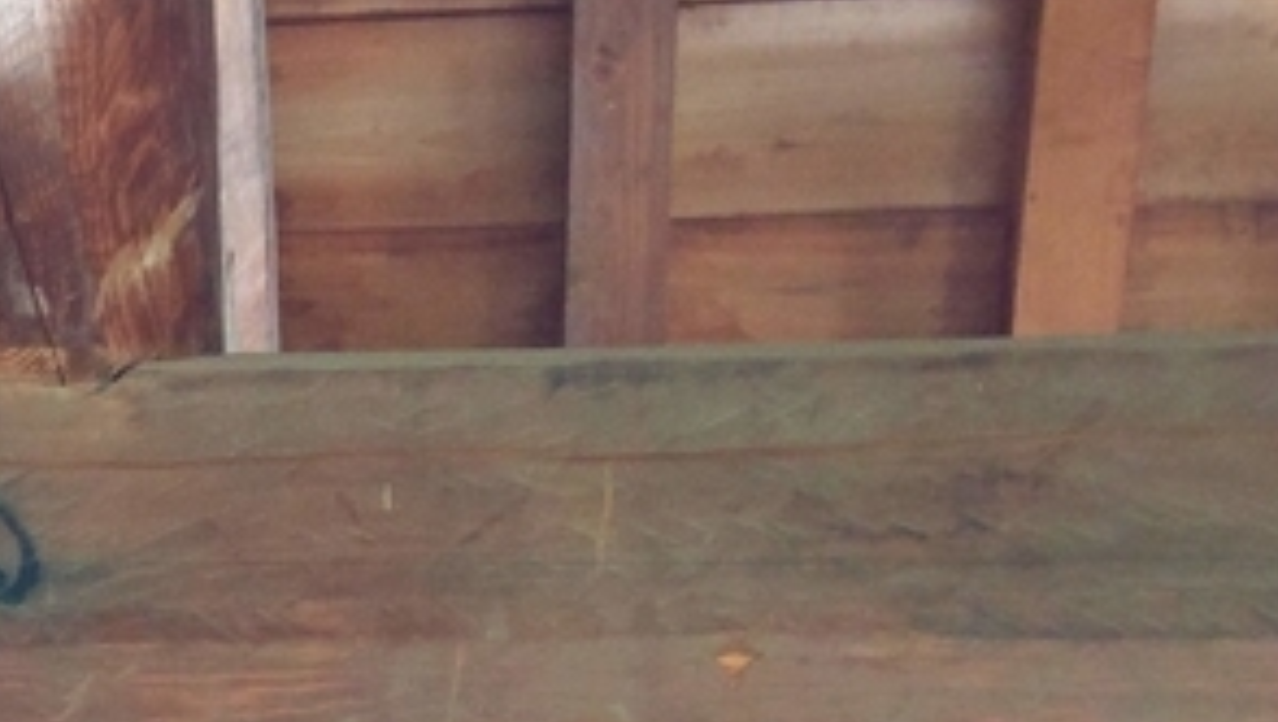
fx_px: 2612
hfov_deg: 24.1
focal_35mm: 77
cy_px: 831
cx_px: -387
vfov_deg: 15.3
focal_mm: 4.58
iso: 1000
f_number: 1.8
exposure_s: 1/15
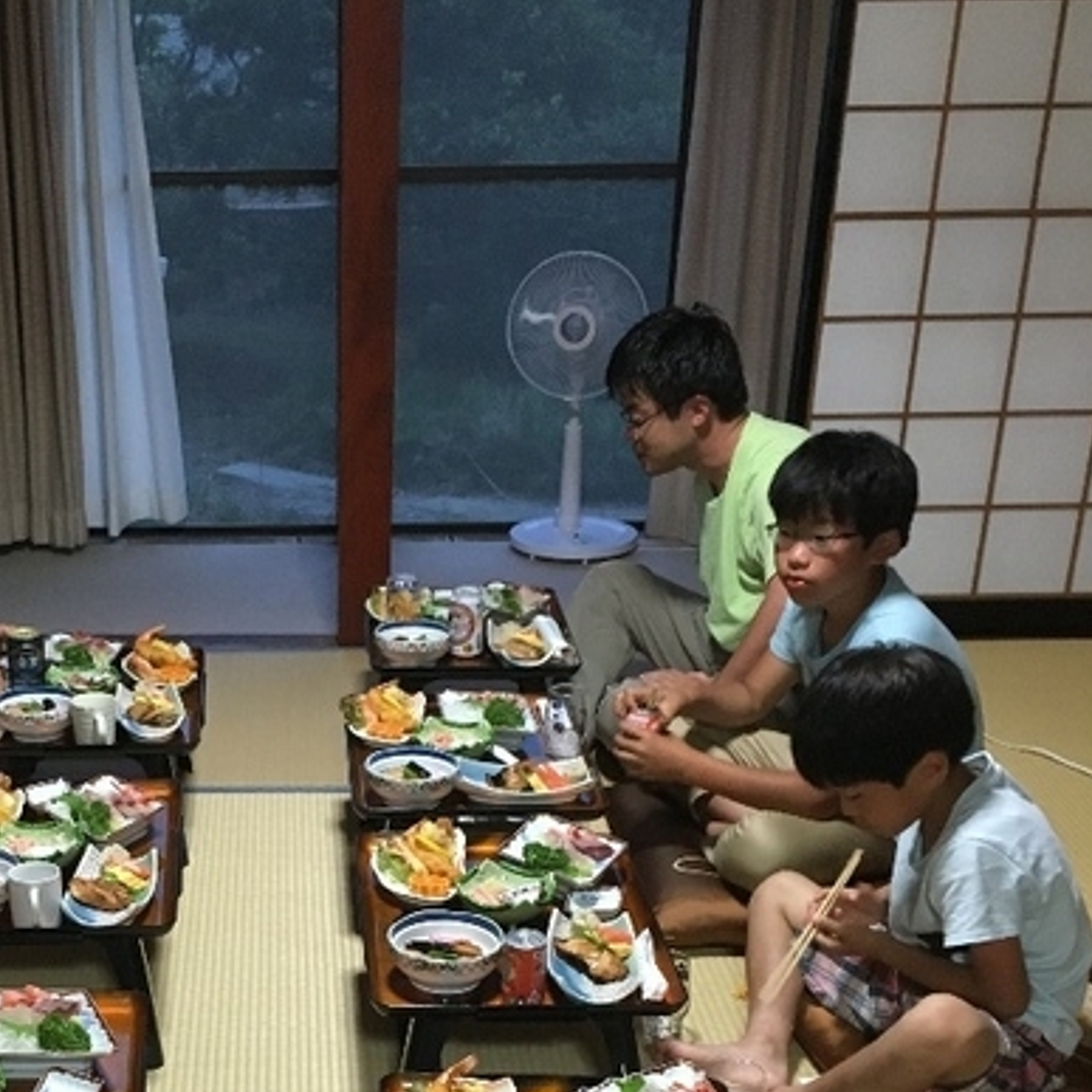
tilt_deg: -27.2
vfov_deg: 31.0
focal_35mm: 53
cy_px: 945
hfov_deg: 31.5
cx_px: 254
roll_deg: -0.1
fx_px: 1892
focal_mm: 4.15
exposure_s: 1/24
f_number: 2.2
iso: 200
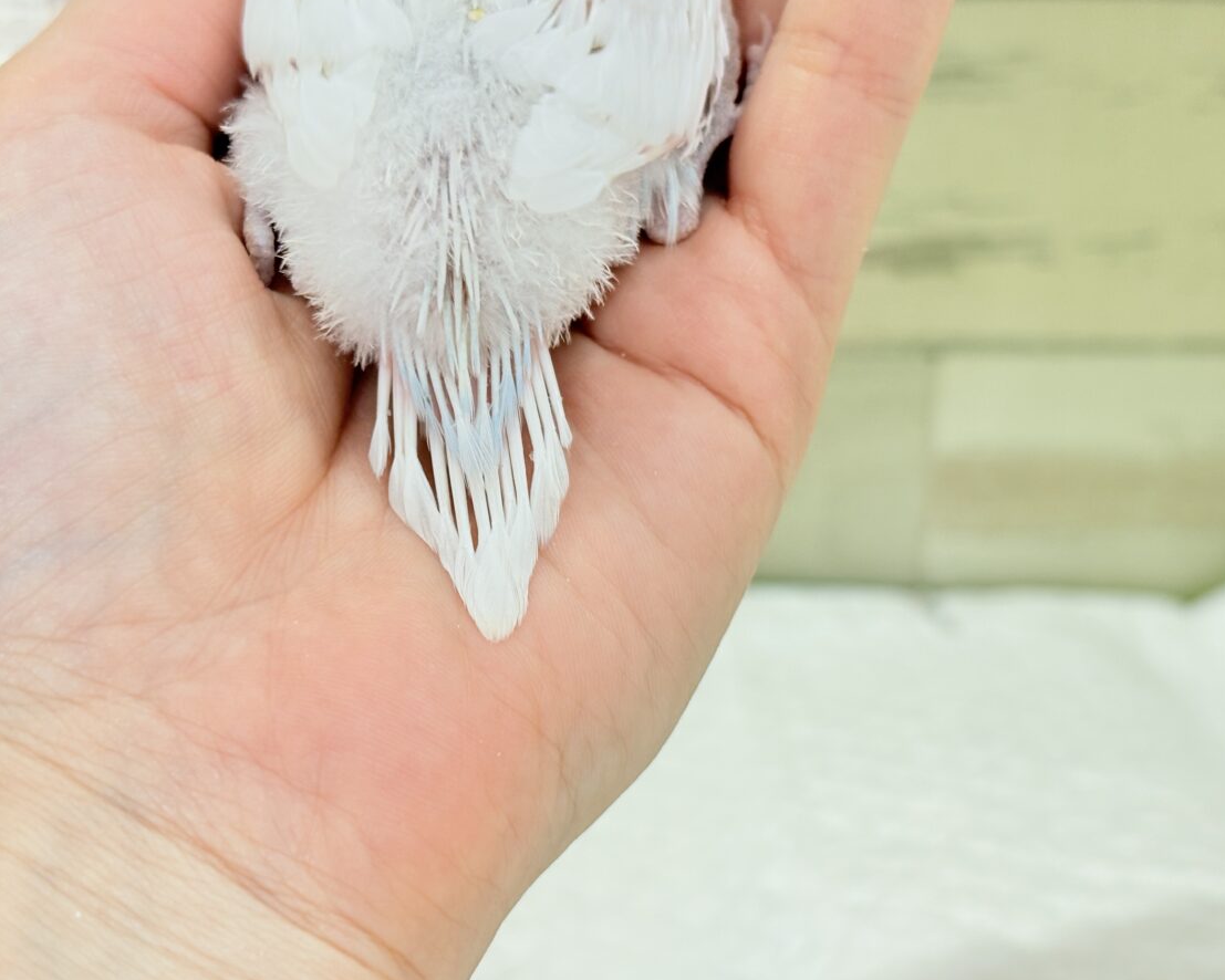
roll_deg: -1.2
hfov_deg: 34.1
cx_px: 592
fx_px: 1994
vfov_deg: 27.6
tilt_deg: -19.0
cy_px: 489
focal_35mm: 55
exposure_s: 1/50
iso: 50
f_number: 1.6
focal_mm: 5.96
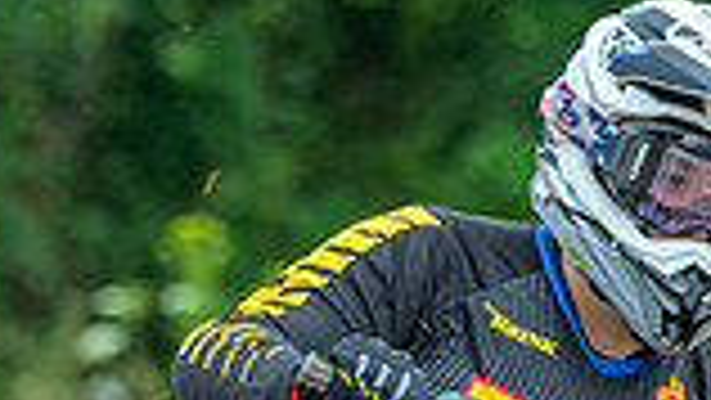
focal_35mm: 1550
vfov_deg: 0.8
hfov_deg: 1.4
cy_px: 974
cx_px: 517
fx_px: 29232
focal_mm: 200
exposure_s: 1/400
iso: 160
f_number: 4
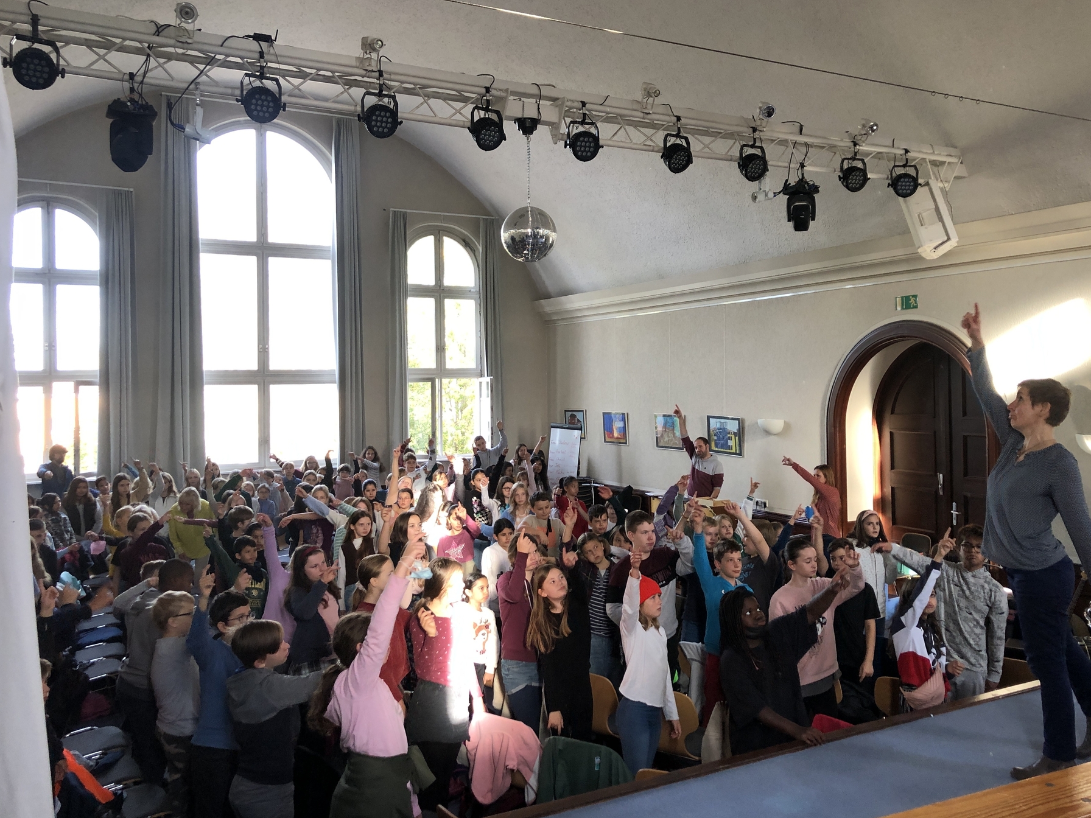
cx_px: 575
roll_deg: +1.0
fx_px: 946
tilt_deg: +0.8
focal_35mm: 30
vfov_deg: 46.8
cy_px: 391
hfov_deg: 59.9
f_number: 1.8
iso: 40
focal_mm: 4
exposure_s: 1/30
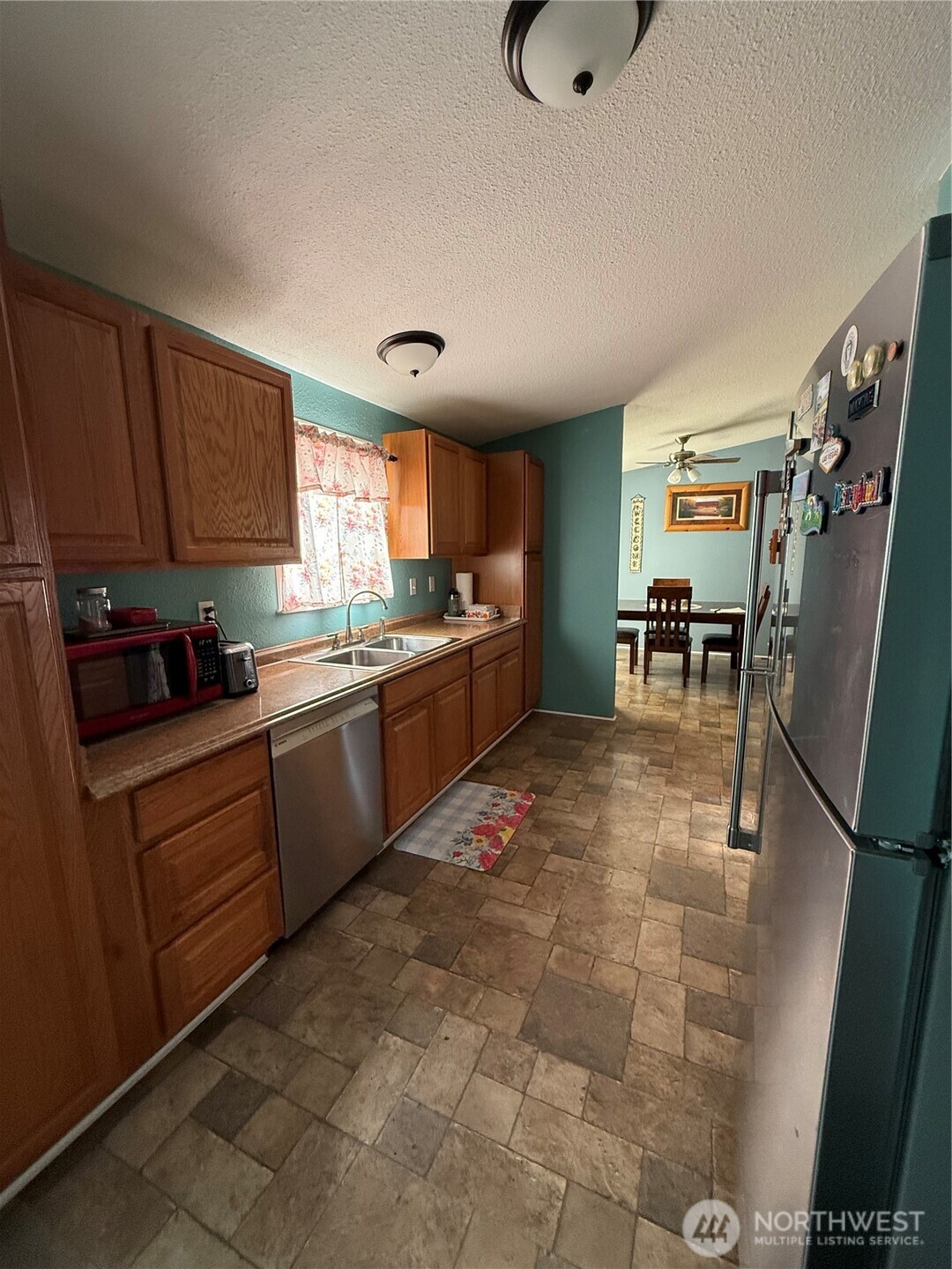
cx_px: 476
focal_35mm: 14
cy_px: 634
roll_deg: +0.5
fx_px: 513
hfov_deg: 85.7
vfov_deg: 102.1
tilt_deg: -8.1
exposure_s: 1/99
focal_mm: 2.22
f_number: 2.2
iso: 250
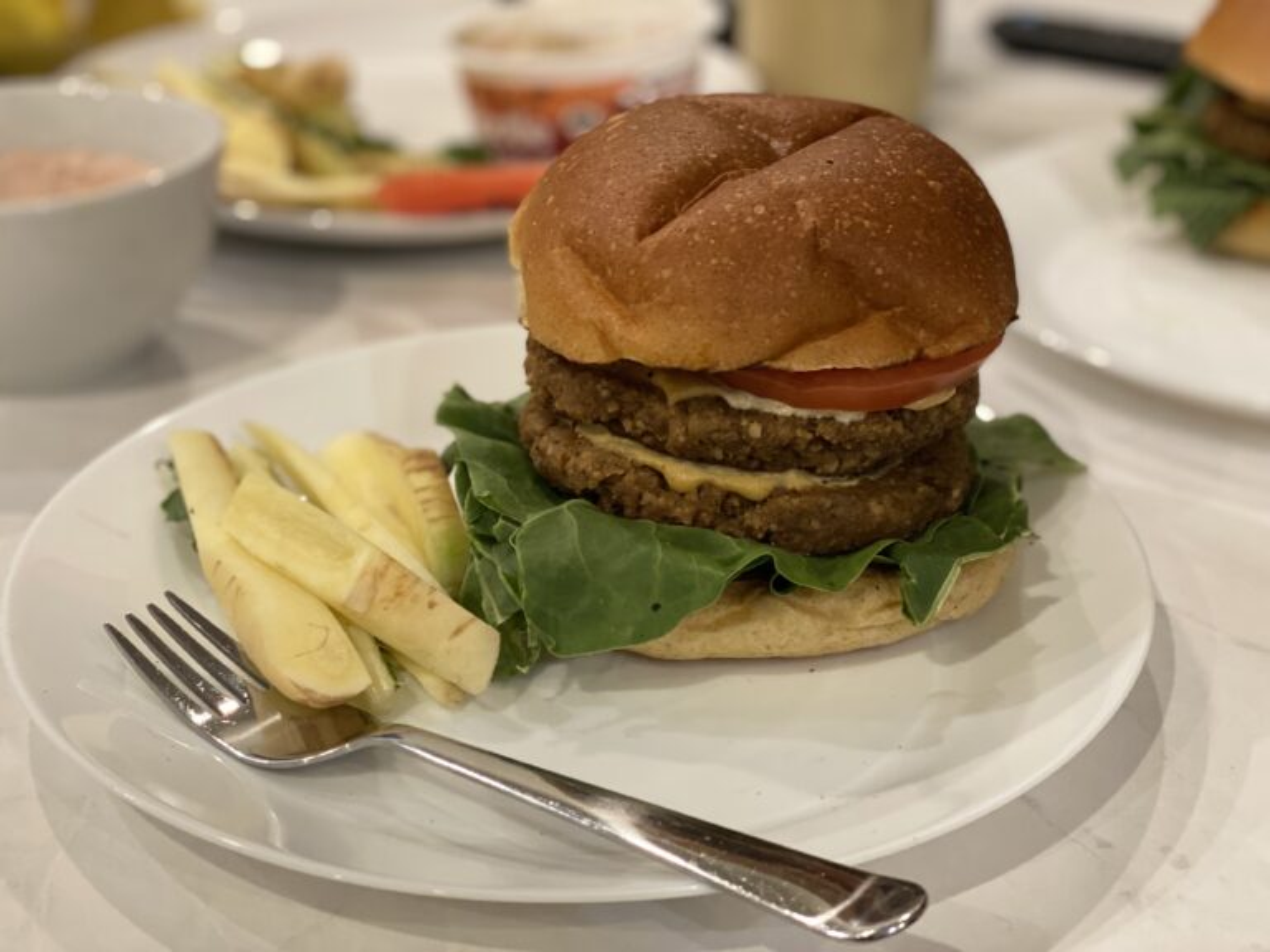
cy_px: 476
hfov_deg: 36.8
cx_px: 635
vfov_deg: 28.0
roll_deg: -0.3
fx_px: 1908
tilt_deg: -27.0
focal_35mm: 52
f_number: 2
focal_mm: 6
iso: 200
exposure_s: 1/40
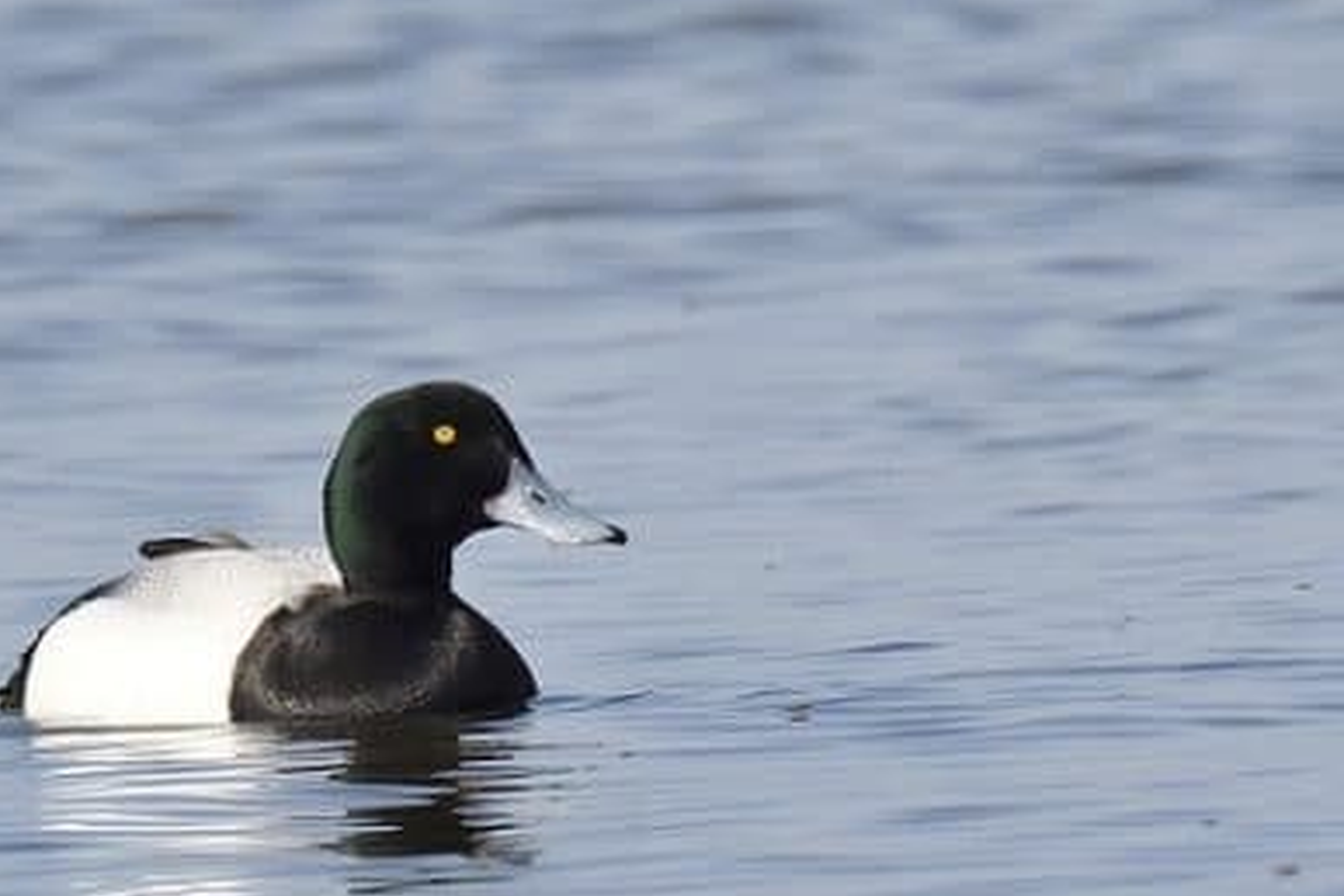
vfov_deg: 0.8
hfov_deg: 1.2
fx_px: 63014
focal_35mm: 1688
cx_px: 403
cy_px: 616
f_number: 8
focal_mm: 600
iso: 500
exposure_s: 1/1250
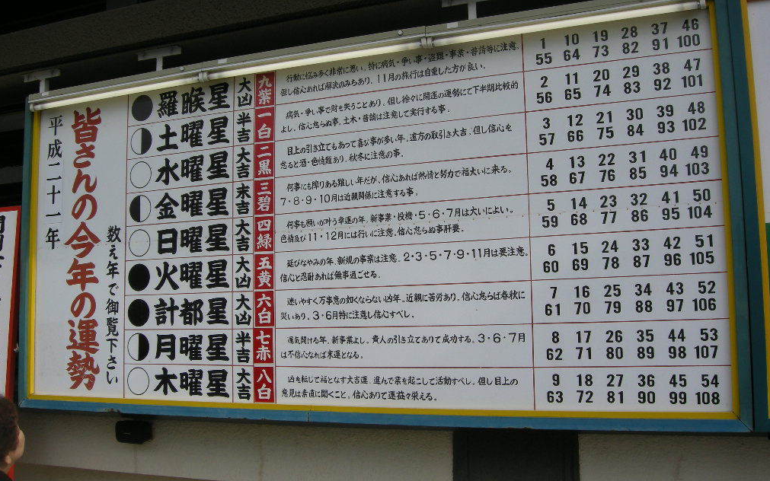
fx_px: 923
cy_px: 225
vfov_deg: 29.2
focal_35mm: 44
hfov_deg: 45.3
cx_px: 388
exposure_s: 1/260
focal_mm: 8.5
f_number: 5.7
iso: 64
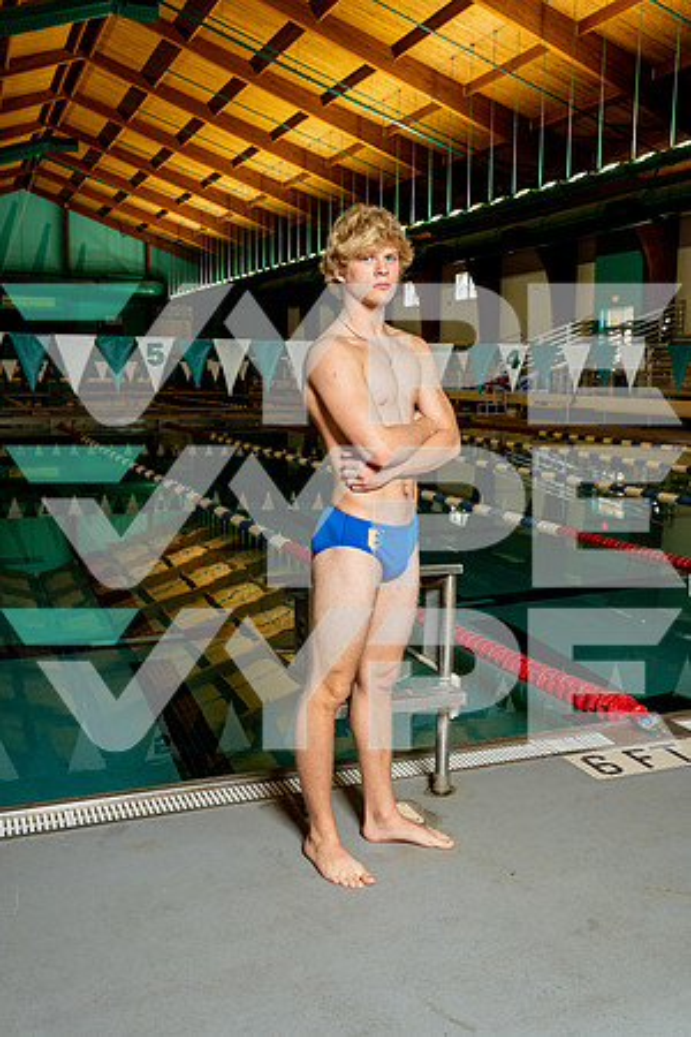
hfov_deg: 37.9
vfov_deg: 54.4
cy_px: 518
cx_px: 346
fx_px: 1008
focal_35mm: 35
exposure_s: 1/250
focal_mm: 35
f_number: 6.3
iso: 1600
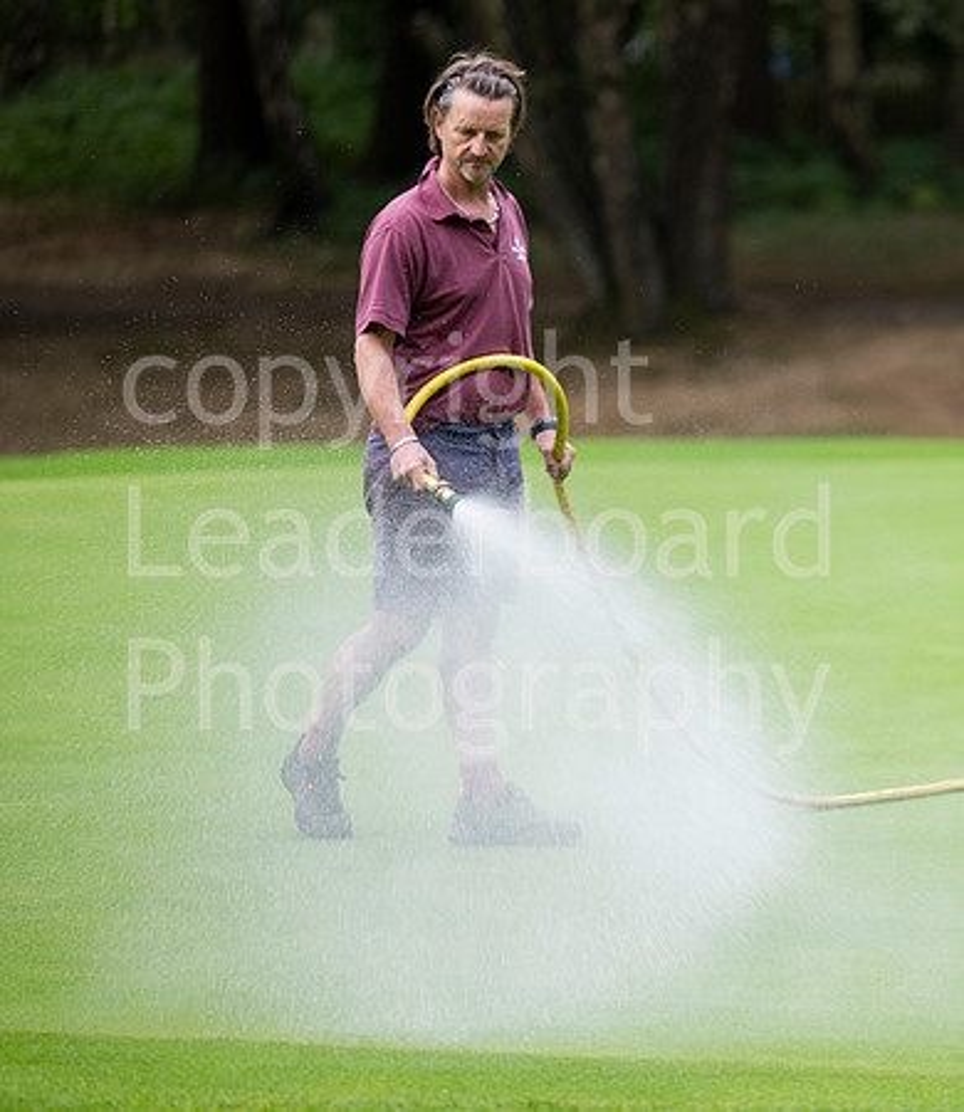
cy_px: 519
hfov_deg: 7.0
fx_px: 7903
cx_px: 889
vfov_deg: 8.1
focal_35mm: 232
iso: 1000
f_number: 2.8
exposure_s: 1/320
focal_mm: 160
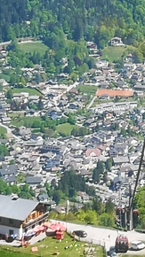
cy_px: 27
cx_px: 300
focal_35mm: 208
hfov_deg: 5.7
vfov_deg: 10.3
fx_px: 1423
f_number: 1.8
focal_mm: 5.58
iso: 50
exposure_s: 1/523
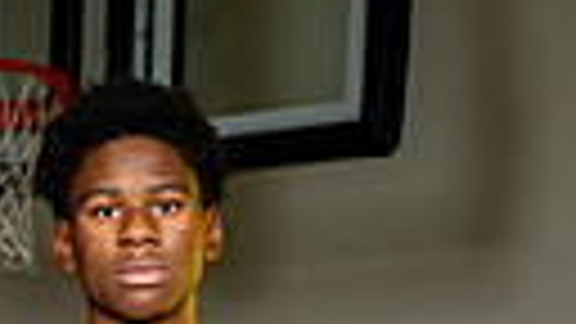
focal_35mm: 257
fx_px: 3925
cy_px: 954
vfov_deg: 4.5
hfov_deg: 8.4
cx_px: 126
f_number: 6.3
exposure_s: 1/200
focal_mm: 70
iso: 100
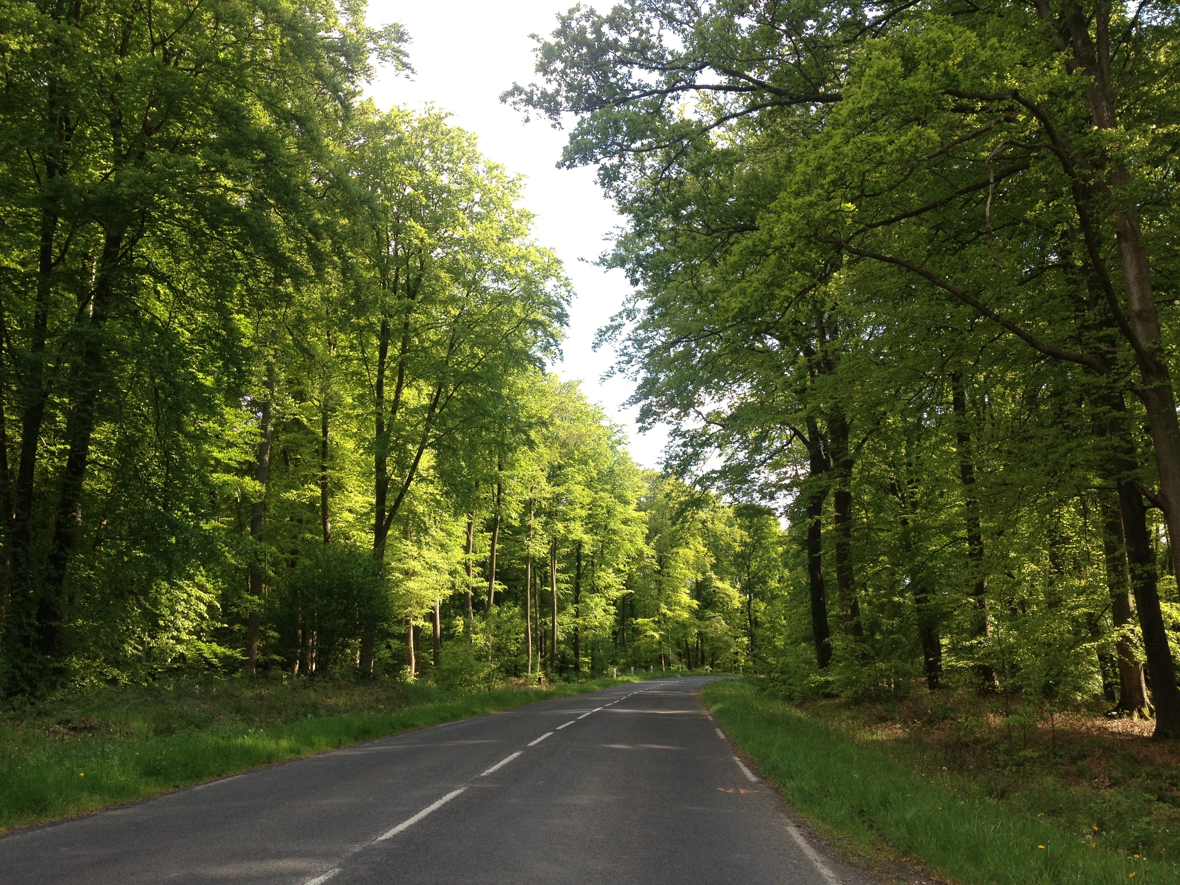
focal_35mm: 35
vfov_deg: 40.7
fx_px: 1193
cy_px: 442
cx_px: 590
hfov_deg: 52.6
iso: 50
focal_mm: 4.28
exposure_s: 1/409
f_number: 2.4
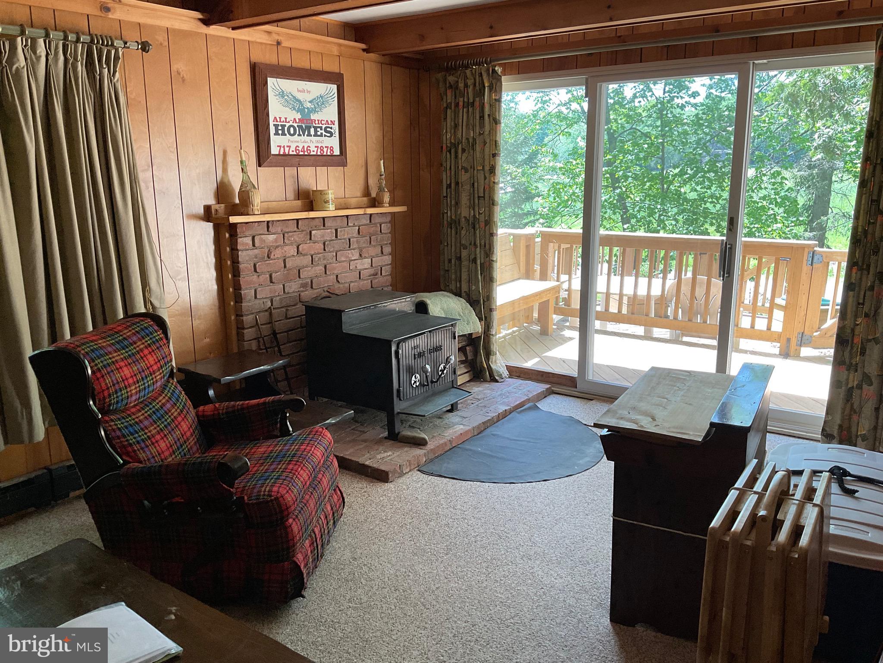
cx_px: 442
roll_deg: +0.9
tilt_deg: -12.2
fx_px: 740
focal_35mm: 29
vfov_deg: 48.2
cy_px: 332
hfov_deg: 61.7
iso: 64
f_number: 1.8
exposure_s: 1/122
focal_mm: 3
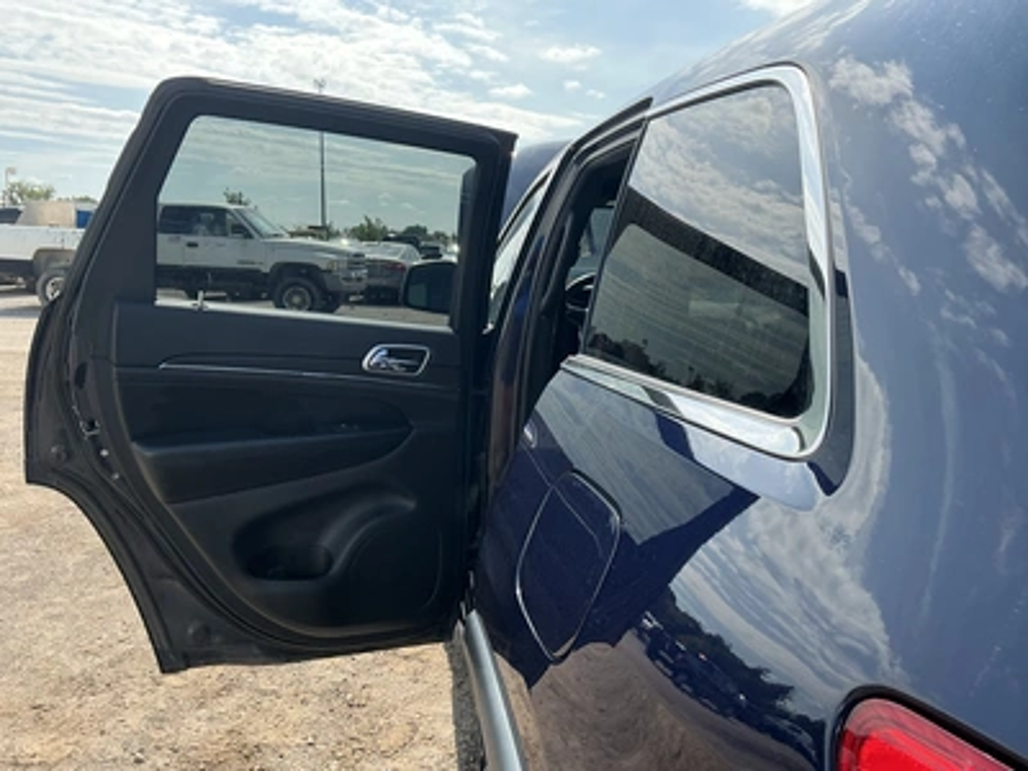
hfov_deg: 63.4
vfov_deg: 49.7
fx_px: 832
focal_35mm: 28
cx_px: 514
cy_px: 386
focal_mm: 3
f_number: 1.8
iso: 25
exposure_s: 1/804
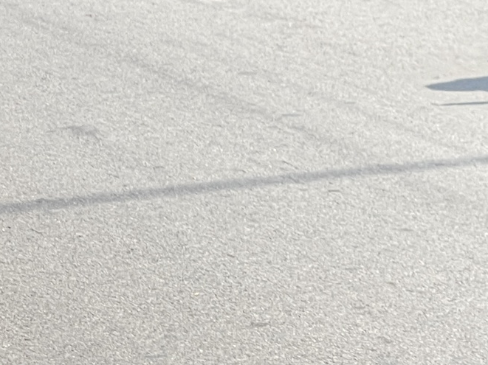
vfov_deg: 5.9
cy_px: -172
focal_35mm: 248
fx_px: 3494
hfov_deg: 7.8
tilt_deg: -3.5
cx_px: 829
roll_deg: -0.2
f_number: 2.2
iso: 20
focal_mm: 7.5
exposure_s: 1/344
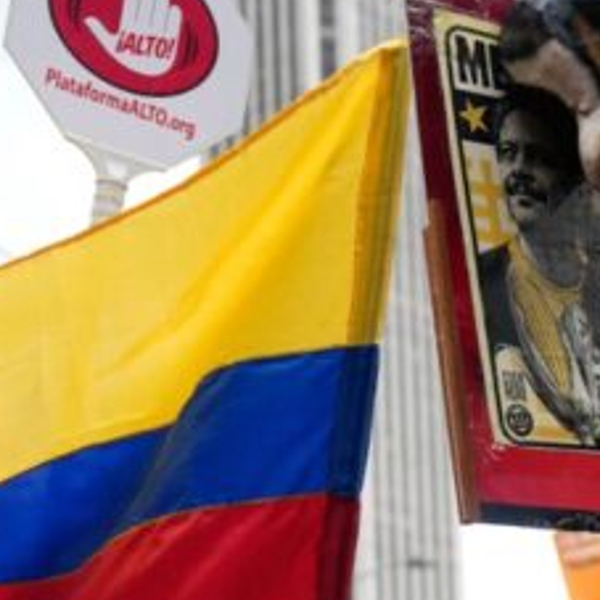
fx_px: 2196
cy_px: 513
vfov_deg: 15.4
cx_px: 685
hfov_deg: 15.1
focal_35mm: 112
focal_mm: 39
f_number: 2.8
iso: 400
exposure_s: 1/2000
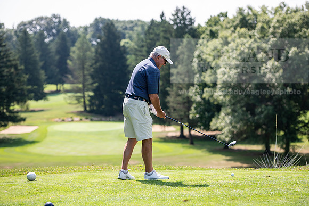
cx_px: 154
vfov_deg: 13.7
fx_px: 858
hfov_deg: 20.4
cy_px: 103
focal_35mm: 100
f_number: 3.2
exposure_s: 1/1250
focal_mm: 100
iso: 200
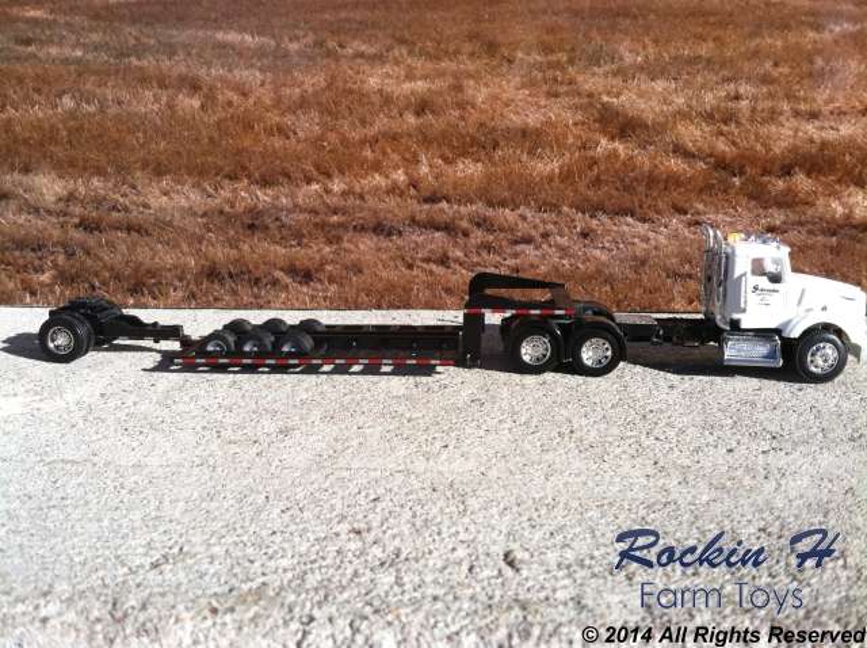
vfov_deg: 40.6
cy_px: 324
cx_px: 434
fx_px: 875
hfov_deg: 52.7
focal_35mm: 35
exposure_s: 1/1304
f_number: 2.8
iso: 80
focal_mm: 3.85
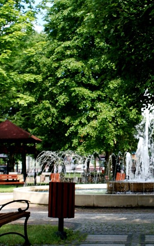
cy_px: 123
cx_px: 126
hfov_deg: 18.7
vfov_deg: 29.8
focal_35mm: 69
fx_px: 464
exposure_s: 1/125
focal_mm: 30
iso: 100
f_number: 7.1
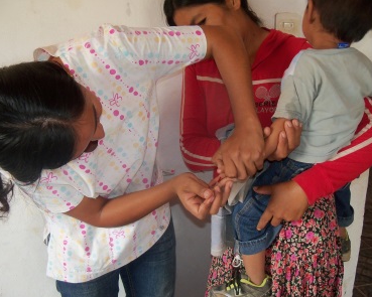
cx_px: 179
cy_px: 150
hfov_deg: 49.1
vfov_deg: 40.1
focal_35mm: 37
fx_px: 407
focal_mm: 6.2
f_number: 3.5
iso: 200
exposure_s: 1/30
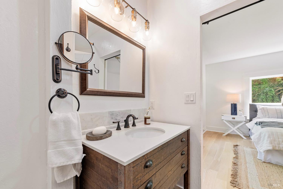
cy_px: 94
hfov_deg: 104.3
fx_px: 110
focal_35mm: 14
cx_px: 142
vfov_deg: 81.2
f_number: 10
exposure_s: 1/20
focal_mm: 14
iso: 500
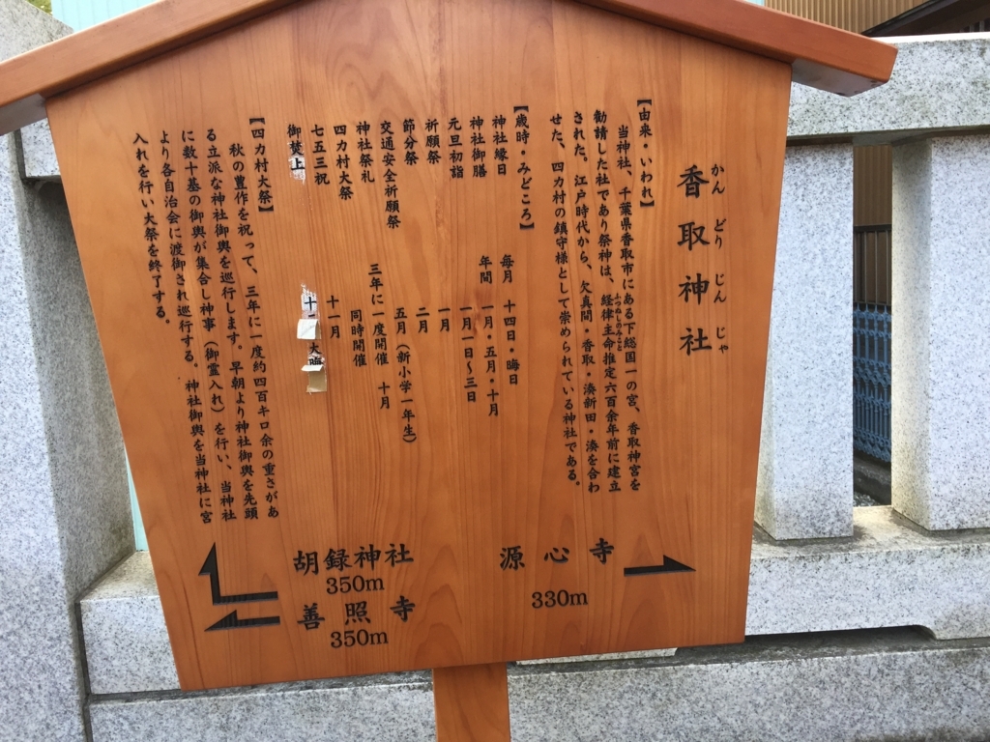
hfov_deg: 61.7
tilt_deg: -7.9
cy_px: 371
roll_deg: +2.6
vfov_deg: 48.2
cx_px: 495
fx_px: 829
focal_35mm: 29
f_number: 2.2
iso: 50
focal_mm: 4.15
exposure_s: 1/120
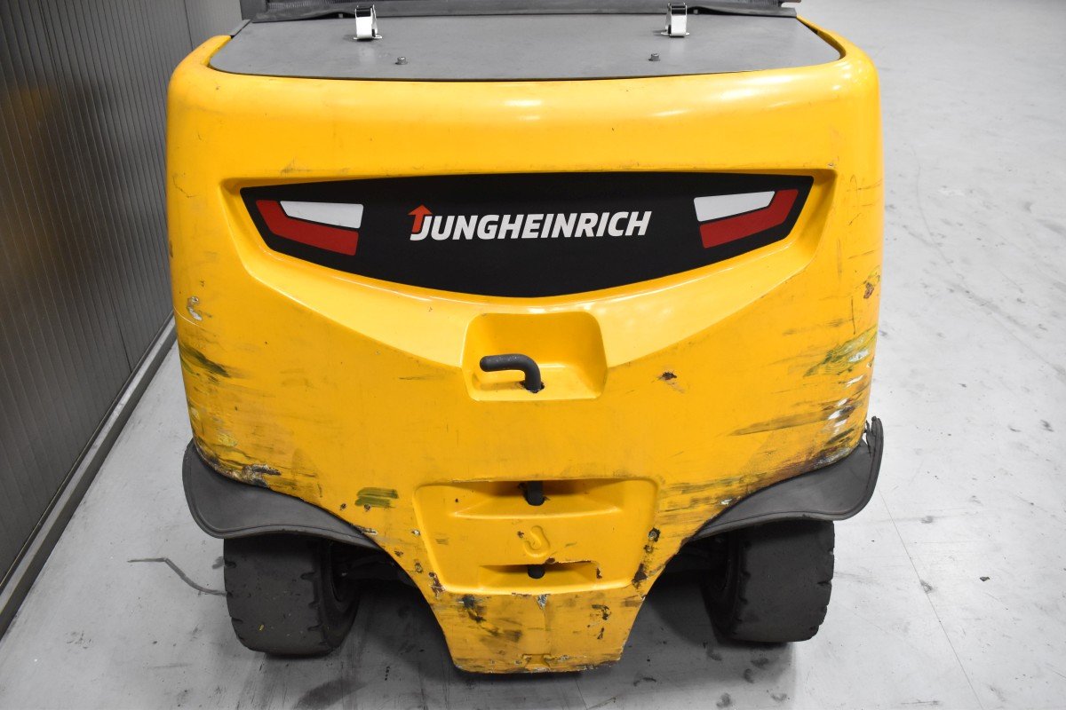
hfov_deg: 61.9
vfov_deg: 43.6
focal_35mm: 30
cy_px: 355
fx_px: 888
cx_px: 533
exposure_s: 1/50
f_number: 4.5
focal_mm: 20
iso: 1600
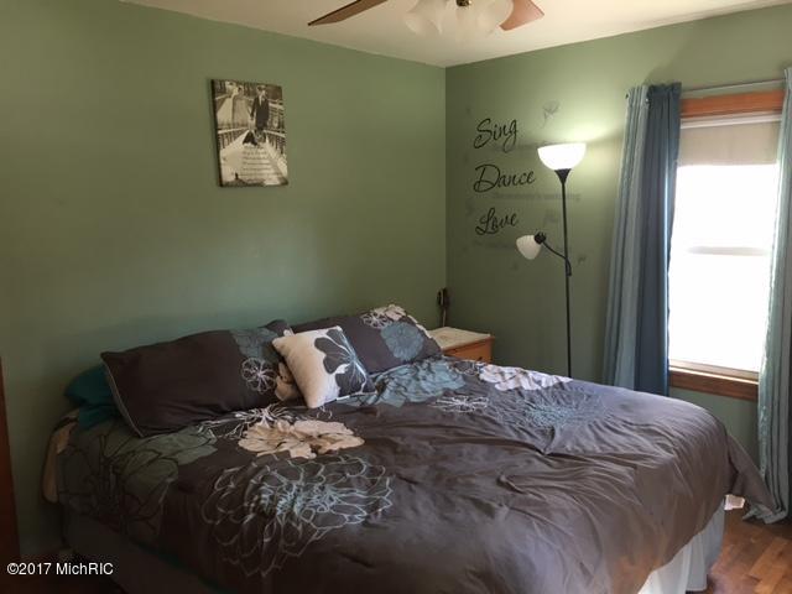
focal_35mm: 29
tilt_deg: -8.3
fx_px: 664
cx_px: 396
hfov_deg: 61.7
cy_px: 297
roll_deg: +0.2
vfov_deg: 48.2
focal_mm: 4.15
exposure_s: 1/30
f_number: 2.2
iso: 64
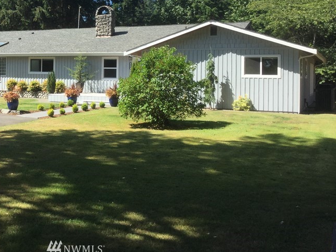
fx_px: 476
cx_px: 76
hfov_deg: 37.7
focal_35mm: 49
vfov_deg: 29.3
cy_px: 67
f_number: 2.4
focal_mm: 3.3
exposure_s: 1/612
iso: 25
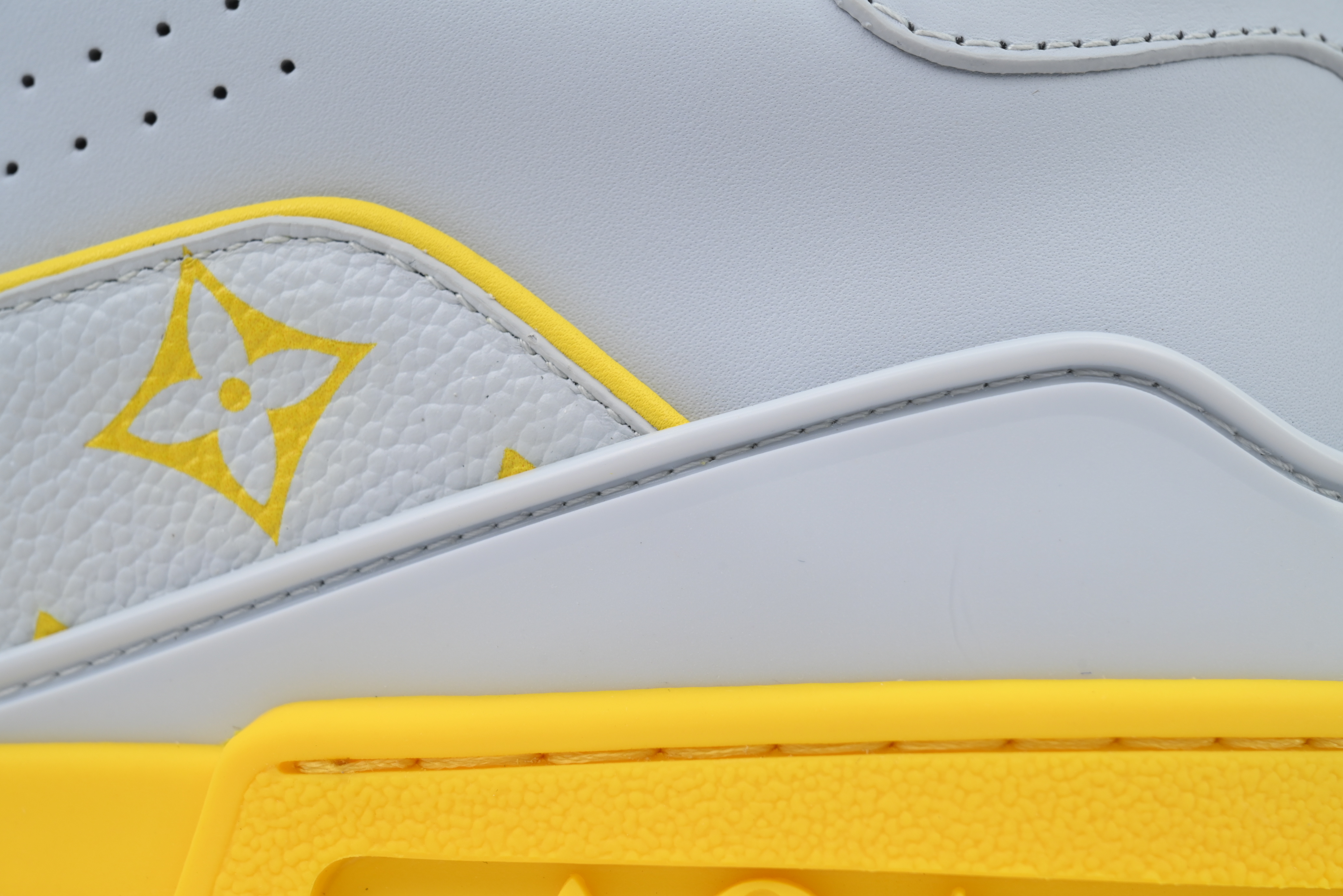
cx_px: 672
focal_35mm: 103
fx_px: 3842
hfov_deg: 19.8
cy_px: 448
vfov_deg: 13.3
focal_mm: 103
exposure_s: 1/100
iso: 400
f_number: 11
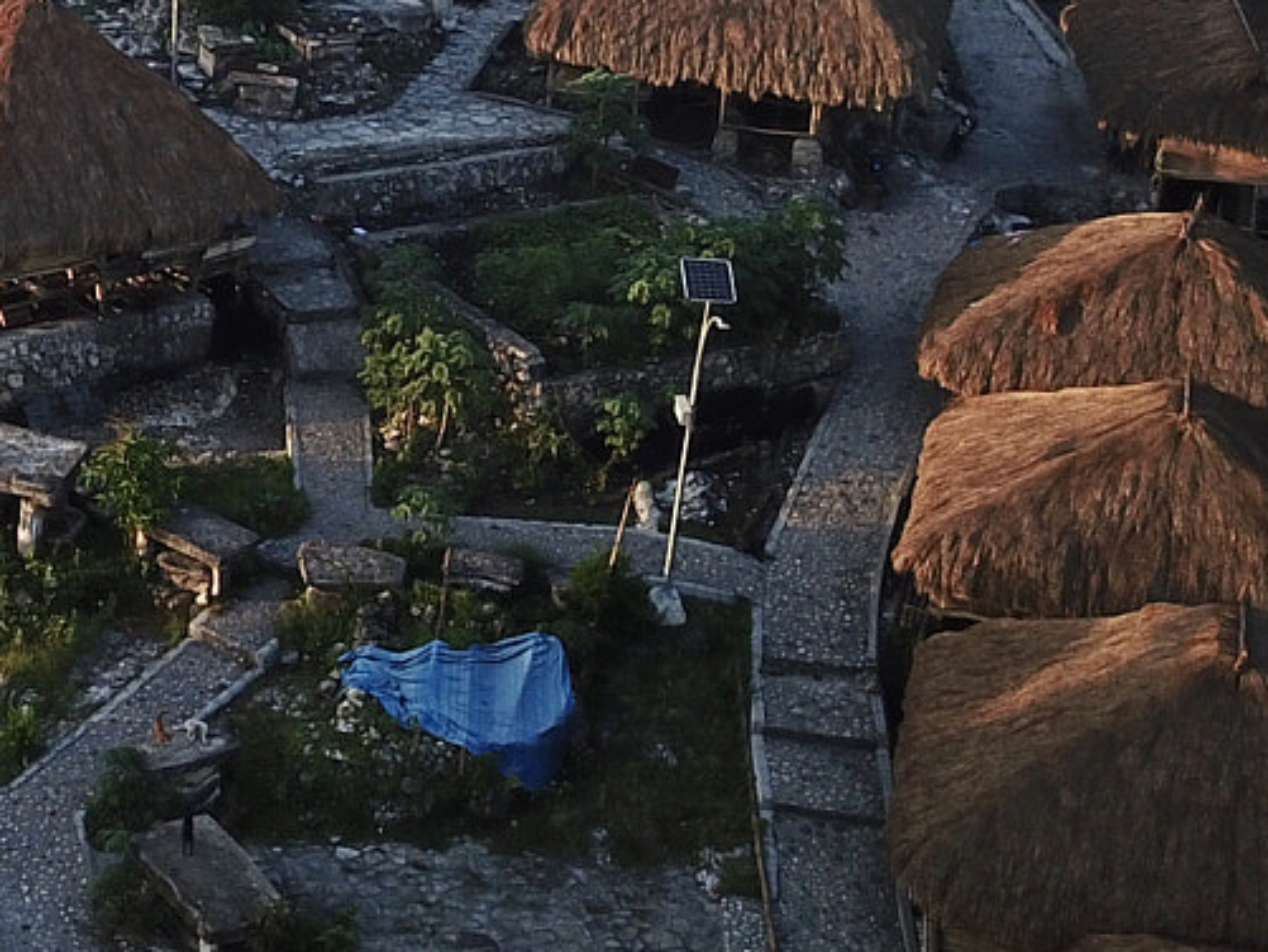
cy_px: -171
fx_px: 3041
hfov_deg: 21.9
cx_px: -230
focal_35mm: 83
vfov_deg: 17.0
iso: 100
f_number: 2.2
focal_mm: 4.73
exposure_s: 1/266
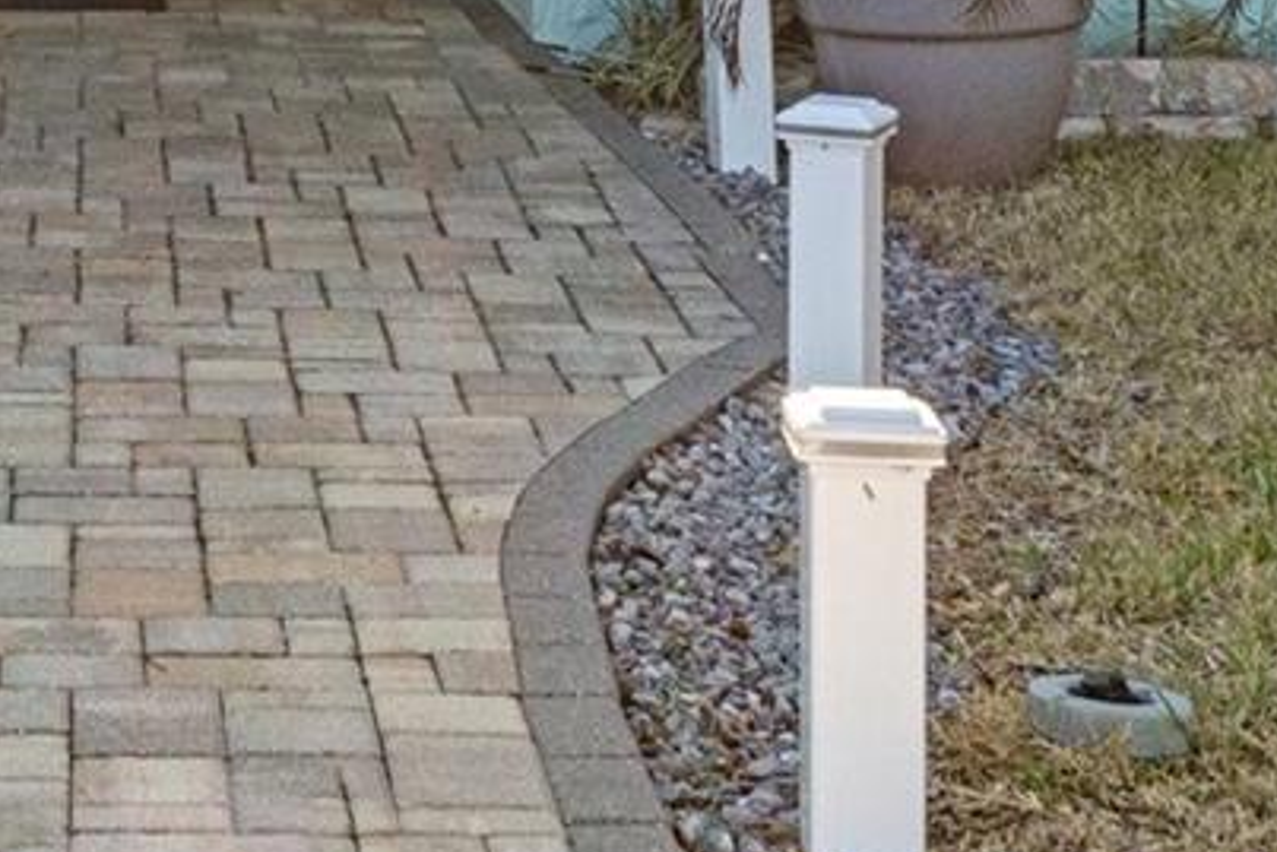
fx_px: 4222
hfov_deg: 16.8
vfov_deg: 11.0
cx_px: -6
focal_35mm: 119
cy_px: -504
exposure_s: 1/500
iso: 400
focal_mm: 20
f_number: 8
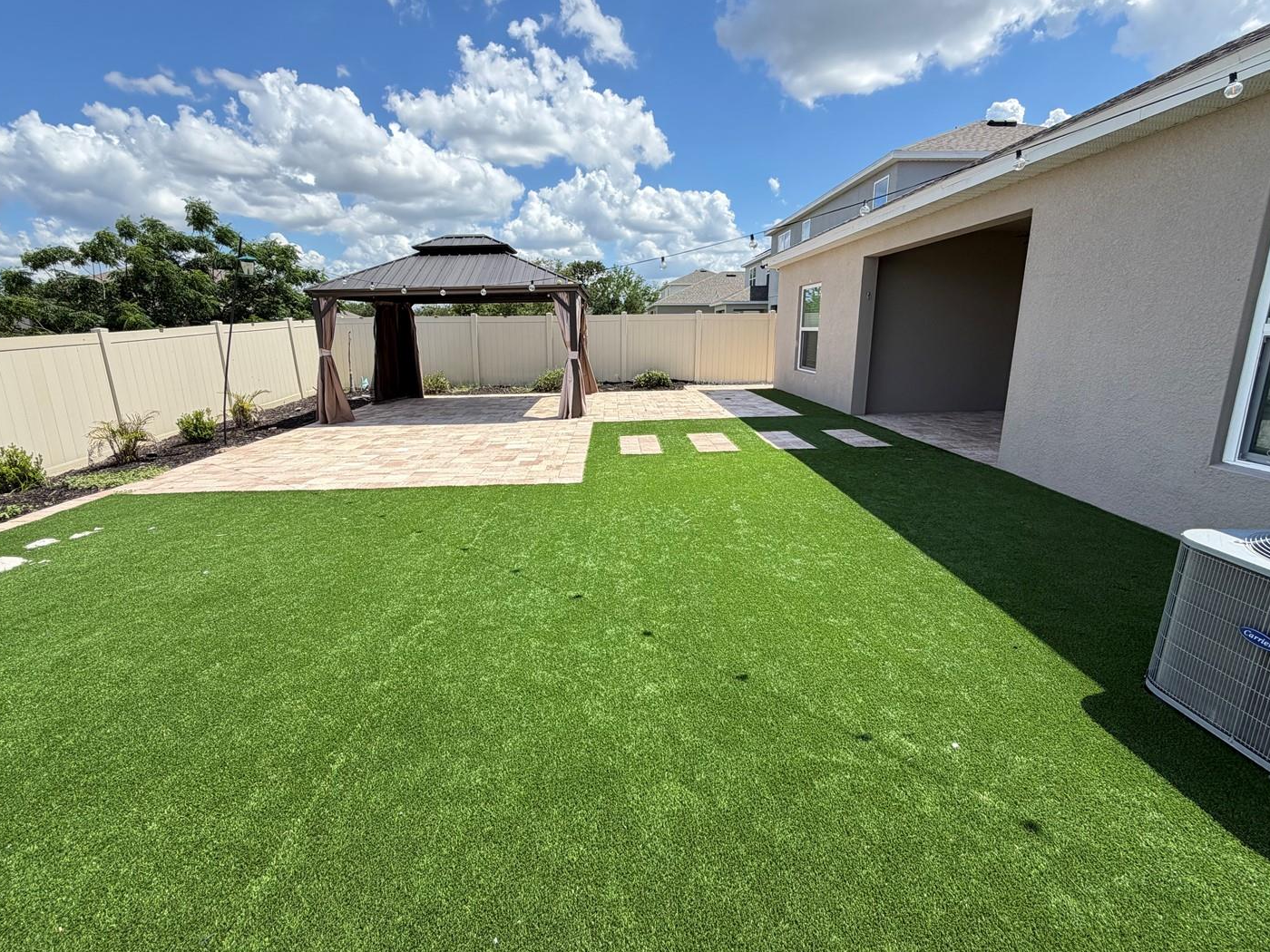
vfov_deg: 78.1
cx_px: 626
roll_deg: +0.4
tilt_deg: -12.1
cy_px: 456
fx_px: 587
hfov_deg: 94.5
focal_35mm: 16
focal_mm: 2.22
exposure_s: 1/770
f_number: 2.2
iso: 32
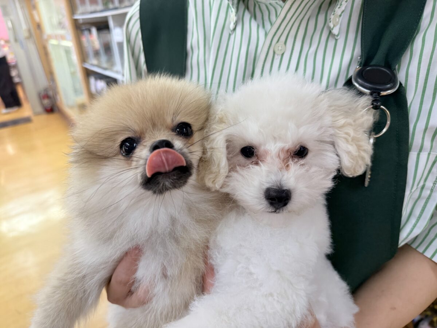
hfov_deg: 71.6
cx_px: 218
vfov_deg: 56.8
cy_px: 164
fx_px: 303
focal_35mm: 24
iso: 80
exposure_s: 1/100
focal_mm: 6.76
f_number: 1.78
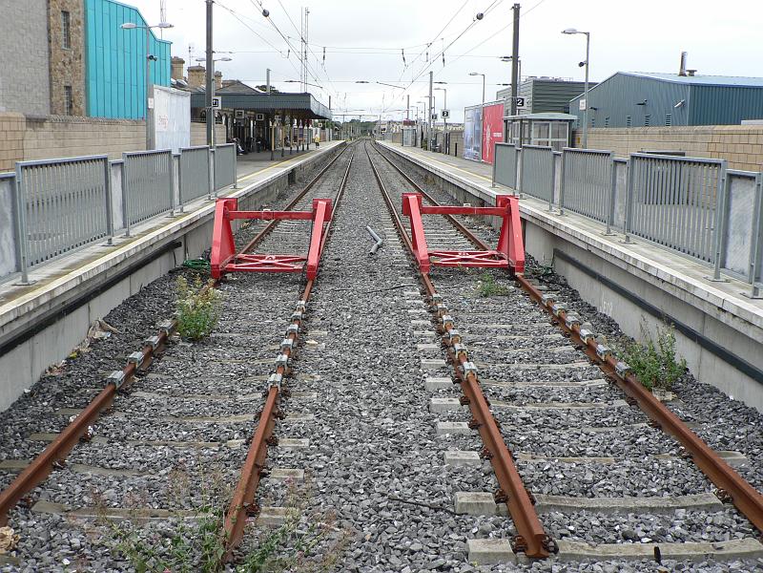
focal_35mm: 36
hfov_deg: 51.4
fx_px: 794
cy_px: 286
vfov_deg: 39.7
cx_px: 382
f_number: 4
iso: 80
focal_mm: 6
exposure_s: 1/250
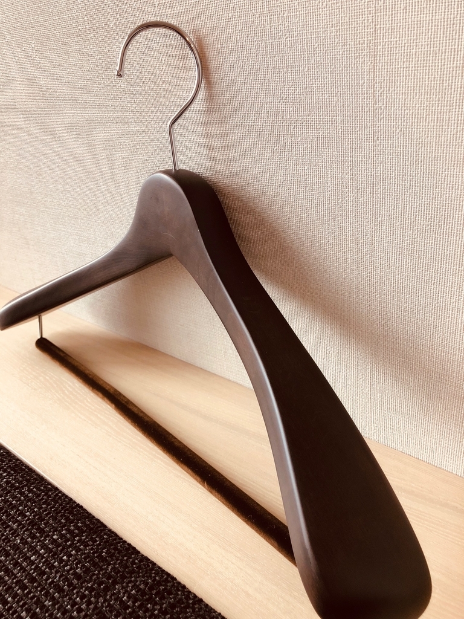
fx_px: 500
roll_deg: +7.2
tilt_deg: -27.7
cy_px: 310
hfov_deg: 49.7
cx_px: 232
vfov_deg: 63.4
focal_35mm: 28
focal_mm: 4
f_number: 1.8
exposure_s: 1/25
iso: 40
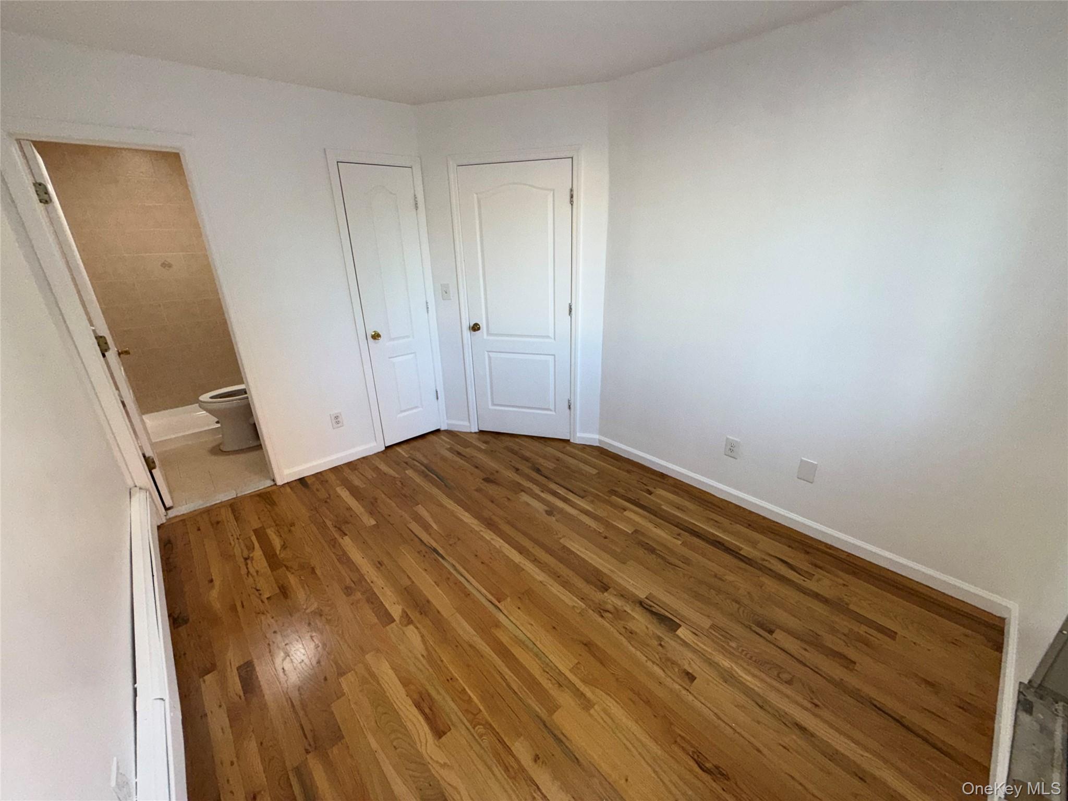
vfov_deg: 85.7
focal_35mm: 14
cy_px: 400
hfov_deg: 102.1
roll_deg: +0.9
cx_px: 534
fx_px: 432
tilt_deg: -21.1
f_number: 2.2
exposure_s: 1/122
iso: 80
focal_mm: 2.22
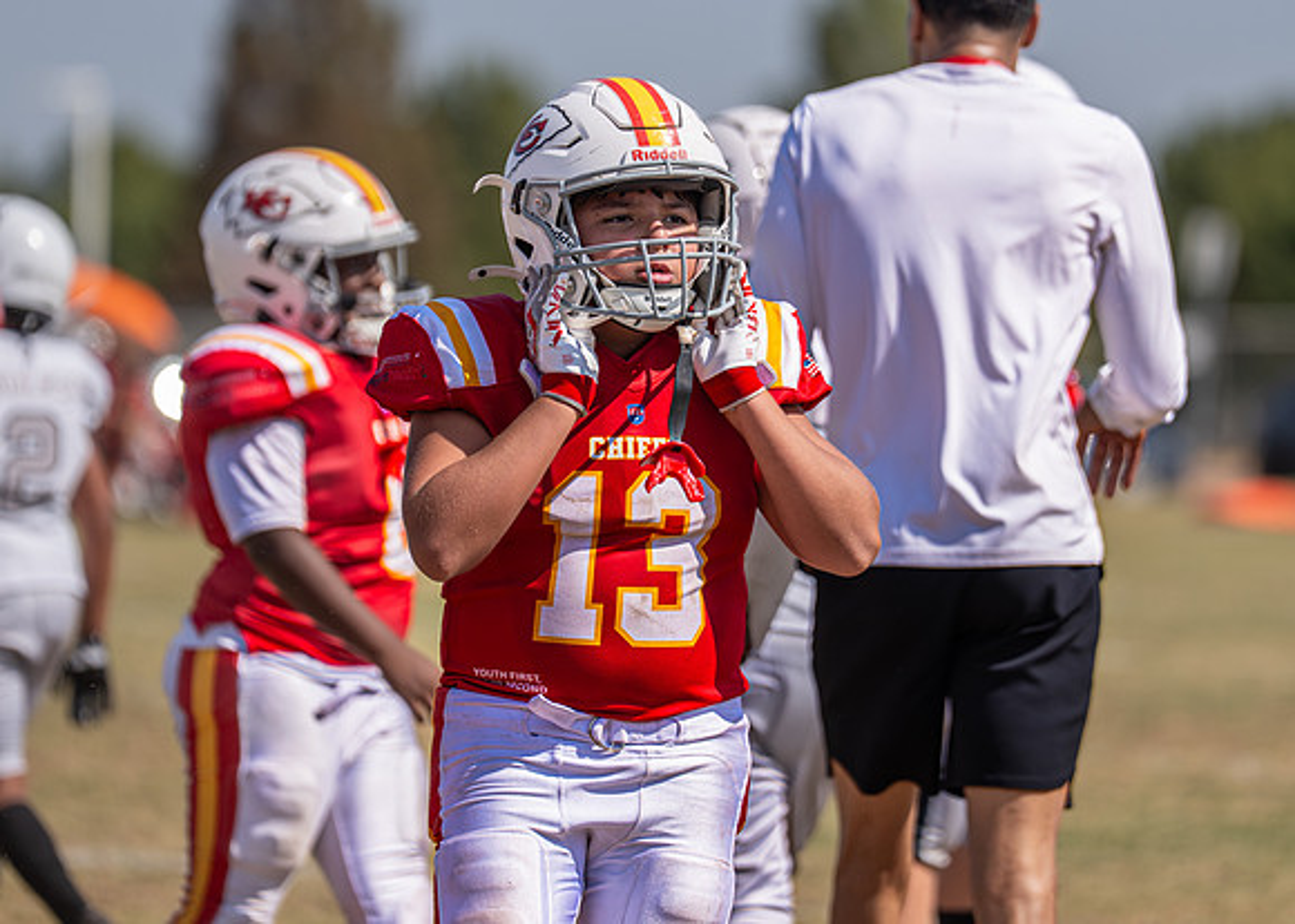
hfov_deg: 6.4
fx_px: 11658
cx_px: 721
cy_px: 315
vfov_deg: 4.5
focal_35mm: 317
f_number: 2.8
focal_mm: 197
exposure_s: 1/3200
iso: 100
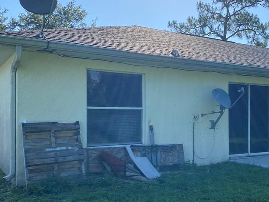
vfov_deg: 34.2
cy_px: 118
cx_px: 170
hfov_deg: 44.4
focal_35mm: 42
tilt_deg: +0.0
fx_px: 326
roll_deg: +1.1
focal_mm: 4.25
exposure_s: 1/2066
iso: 32
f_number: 1.8
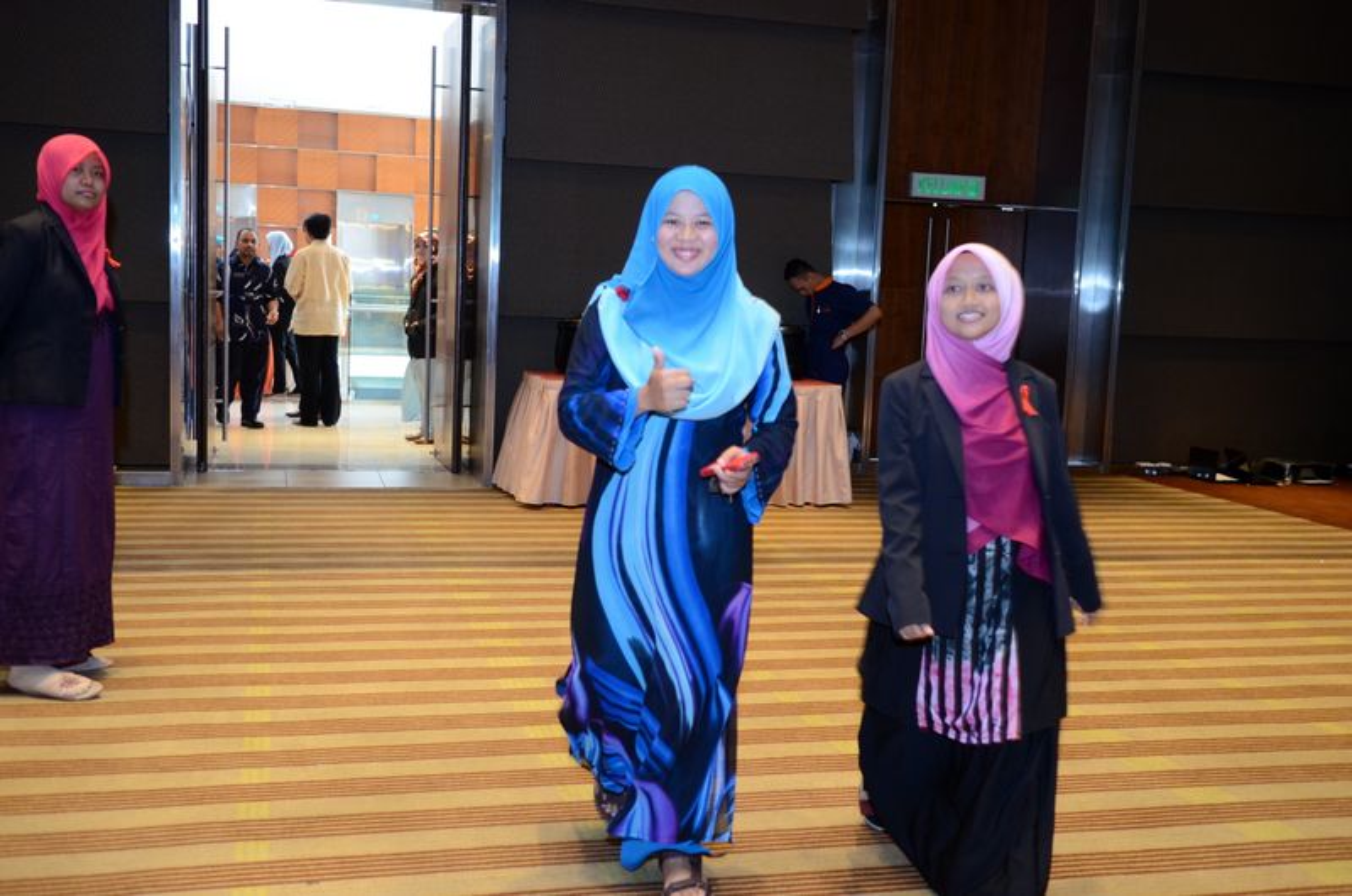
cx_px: 676
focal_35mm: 39
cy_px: 448
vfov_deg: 34.1
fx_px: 1462
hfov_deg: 49.6
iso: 1250
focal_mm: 26
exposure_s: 1/60
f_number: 2.8
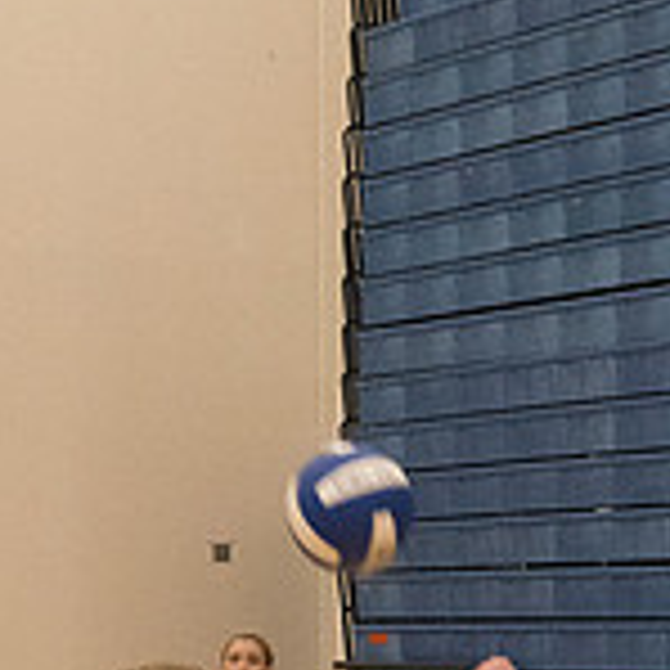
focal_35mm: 146
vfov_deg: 11.5
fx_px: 3197
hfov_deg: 12.0
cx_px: 339
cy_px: 989
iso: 10000
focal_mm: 38
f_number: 5.6
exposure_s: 1/400
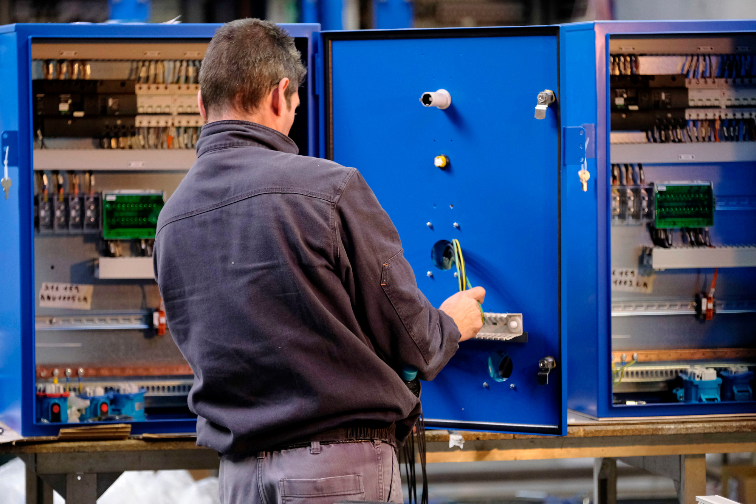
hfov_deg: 12.4
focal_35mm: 166
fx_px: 3485
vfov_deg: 8.3
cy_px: 252
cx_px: 378
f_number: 2.8
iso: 1600
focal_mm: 110.6
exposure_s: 1/125
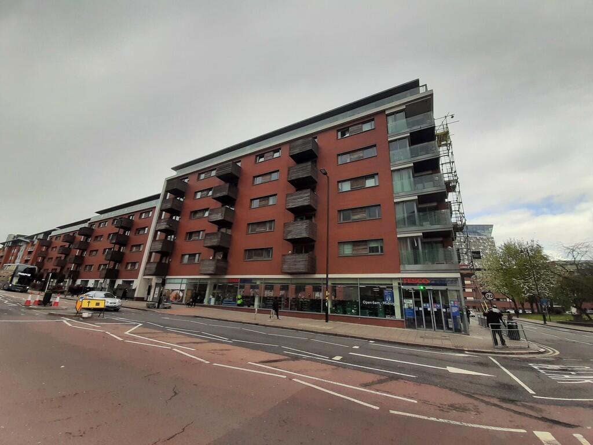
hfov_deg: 106.2
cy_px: 222
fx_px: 223
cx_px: 296
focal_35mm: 13
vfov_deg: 89.9
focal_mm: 1.42
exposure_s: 1/754
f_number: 2.2
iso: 40
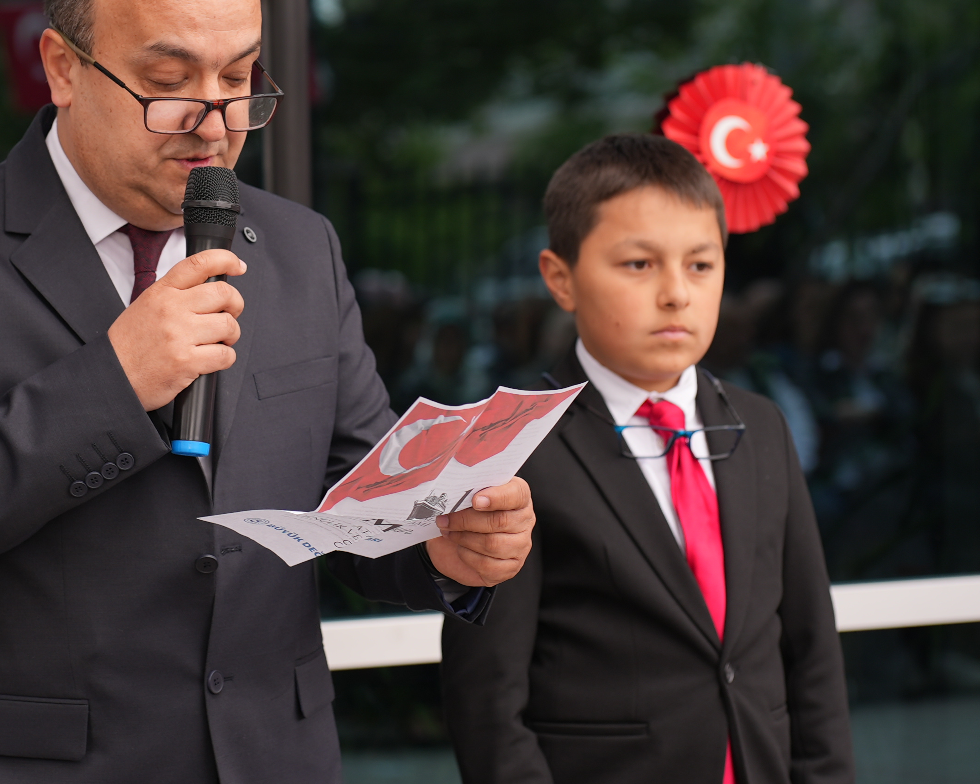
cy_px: 253
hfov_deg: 13.6
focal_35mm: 141
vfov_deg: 10.9
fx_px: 4089
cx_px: 321
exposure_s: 1/250
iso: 80
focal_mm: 75
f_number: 3.5
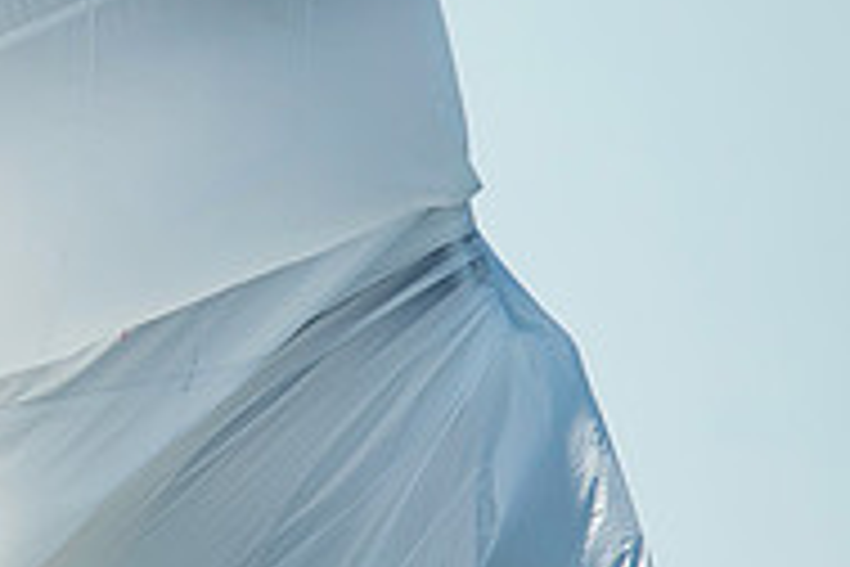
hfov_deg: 1.1
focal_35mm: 1841
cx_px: -211
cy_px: 616
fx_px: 43465
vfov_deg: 0.7
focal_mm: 600
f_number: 5
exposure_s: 1/1600
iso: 400
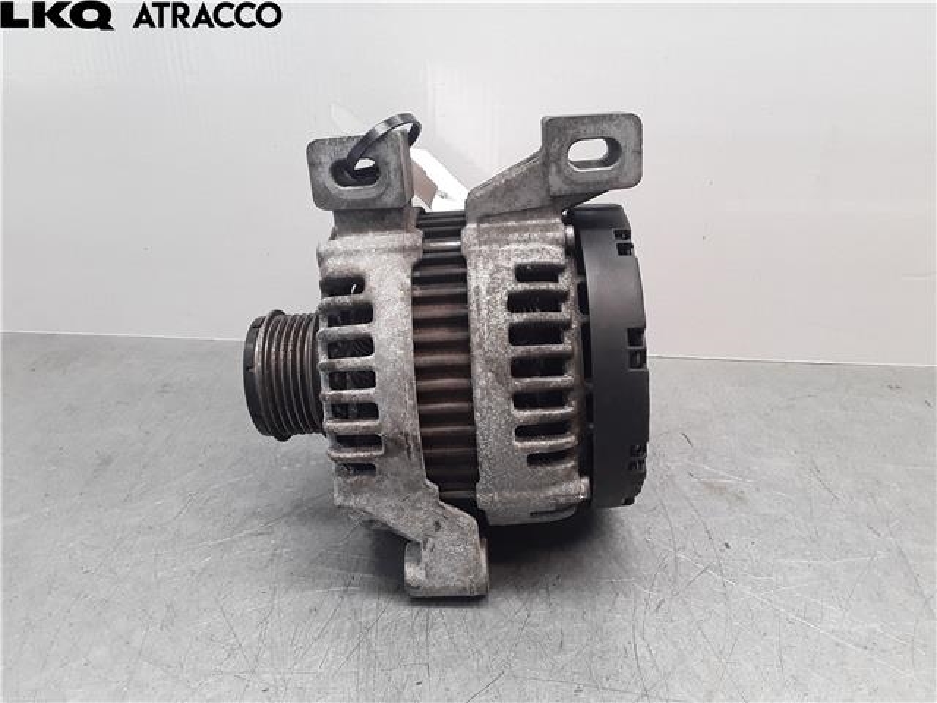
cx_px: 468
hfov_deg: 63.4
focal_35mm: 28
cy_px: 352
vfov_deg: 49.7
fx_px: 758
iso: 40
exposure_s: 1/50
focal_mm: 2.91
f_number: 1.9
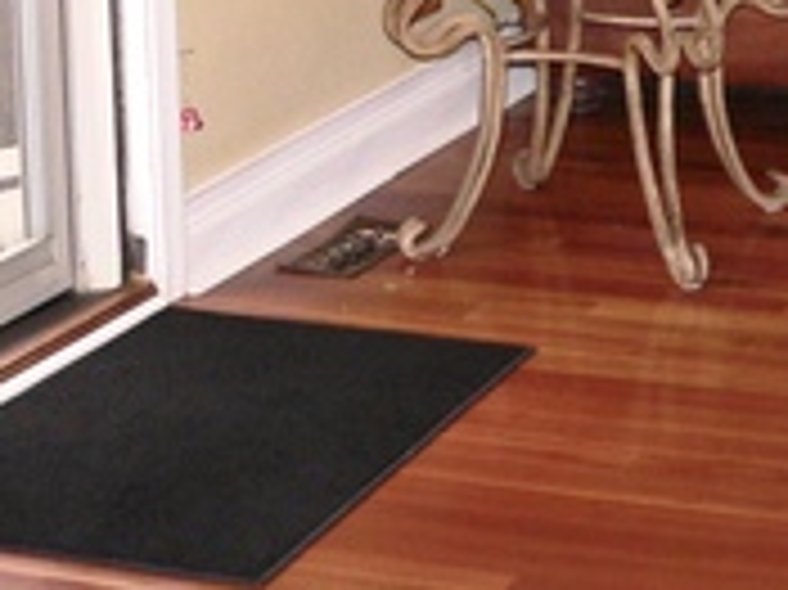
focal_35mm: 132
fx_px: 3003
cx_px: 937
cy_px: -203
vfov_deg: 10.9
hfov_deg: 14.5
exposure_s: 1/60
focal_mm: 6
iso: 200
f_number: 2.8
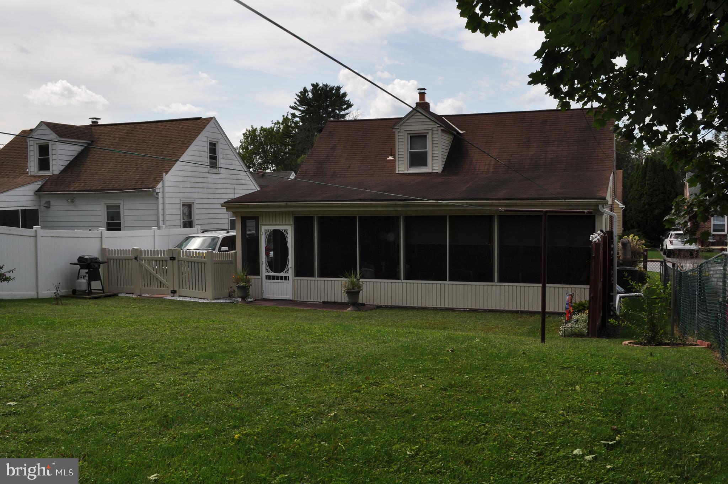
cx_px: 364
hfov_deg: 53.2
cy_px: 242
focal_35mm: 36
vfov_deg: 36.8
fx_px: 727
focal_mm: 24
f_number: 14
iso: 200
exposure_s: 1/200
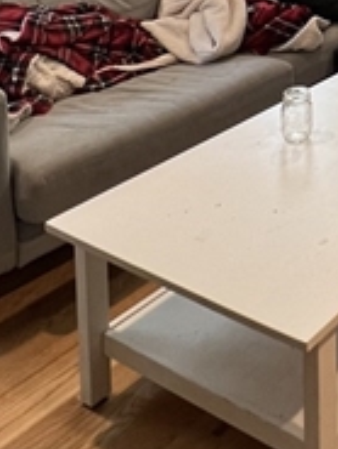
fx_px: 702
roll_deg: -1.2
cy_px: -146
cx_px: 540
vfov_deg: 28.6
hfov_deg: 21.5
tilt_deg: -5.6
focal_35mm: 54
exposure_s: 1/60
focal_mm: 1.57
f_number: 1.8
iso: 125
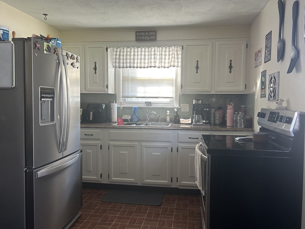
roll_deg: -0.6
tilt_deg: -2.1
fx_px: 238
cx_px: 156
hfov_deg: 65.3
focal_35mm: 27
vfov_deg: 51.4
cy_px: 112
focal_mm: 5.7
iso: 125
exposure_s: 1/86
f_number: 1.5
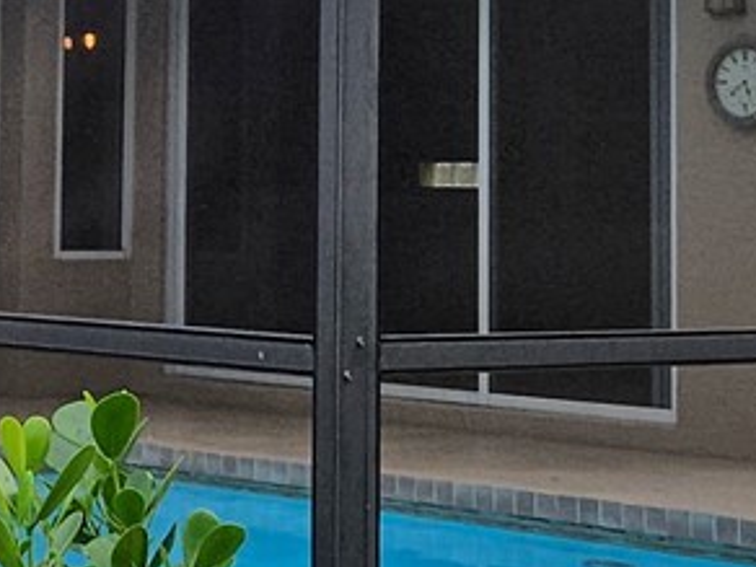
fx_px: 2752
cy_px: -23
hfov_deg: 15.5
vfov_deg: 11.6
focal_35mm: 126
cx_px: 70
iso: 25
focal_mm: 5.4
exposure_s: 1/986
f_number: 1.8
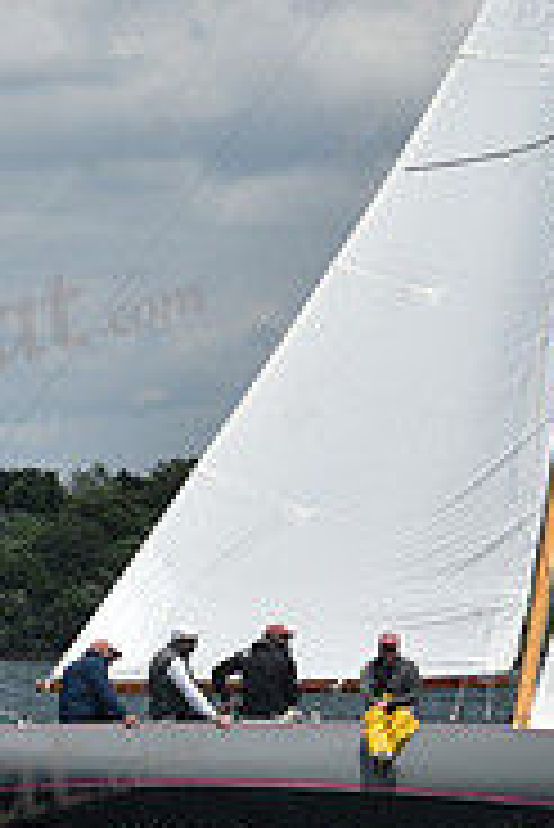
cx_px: 439
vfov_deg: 8.1
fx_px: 5806
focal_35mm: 252
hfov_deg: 5.5
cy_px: 68
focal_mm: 80
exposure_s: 1/1250
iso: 250
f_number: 9
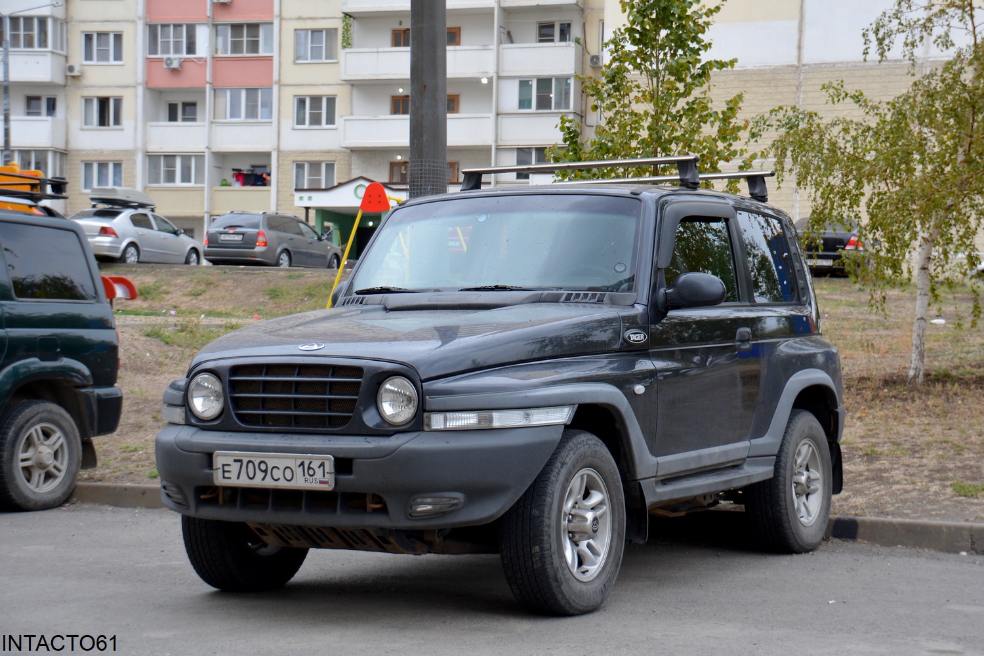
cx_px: 492
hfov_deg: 30.5
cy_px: 328
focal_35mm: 66
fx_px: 1804
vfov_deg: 20.6
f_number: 5
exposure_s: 1/100
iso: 400
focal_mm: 44
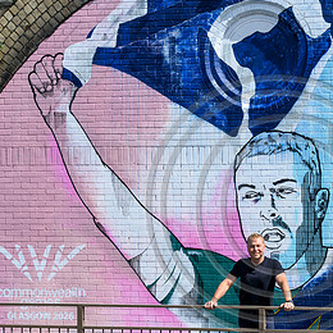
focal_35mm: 184
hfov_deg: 9.5
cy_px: 204
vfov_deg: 9.5
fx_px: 2003
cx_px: 277
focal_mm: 97
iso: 100
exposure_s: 1/125
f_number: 13
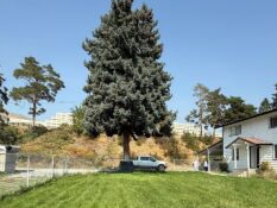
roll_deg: -1.0
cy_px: 150
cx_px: 141
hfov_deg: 71.6
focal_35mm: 24
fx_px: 192
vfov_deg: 54.8
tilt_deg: +4.0
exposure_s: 1/1534
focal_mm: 2.22
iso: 50
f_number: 2.2
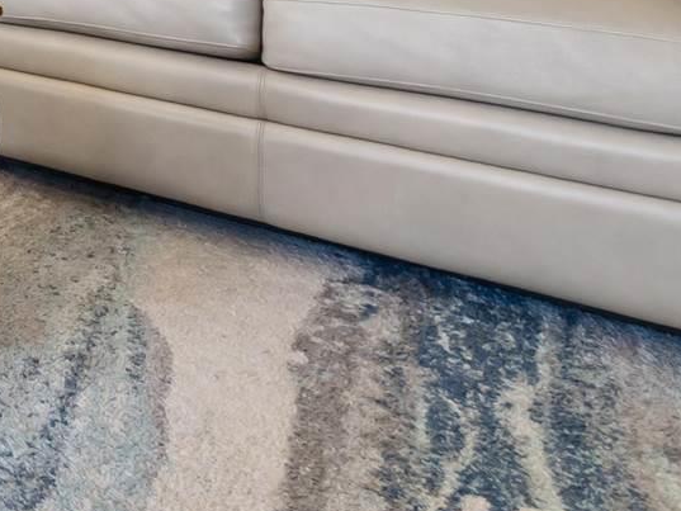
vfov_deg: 23.6
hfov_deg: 27.3
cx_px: -270
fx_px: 1082
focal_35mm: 55
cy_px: -148
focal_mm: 10
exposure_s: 1/25
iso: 500
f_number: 9
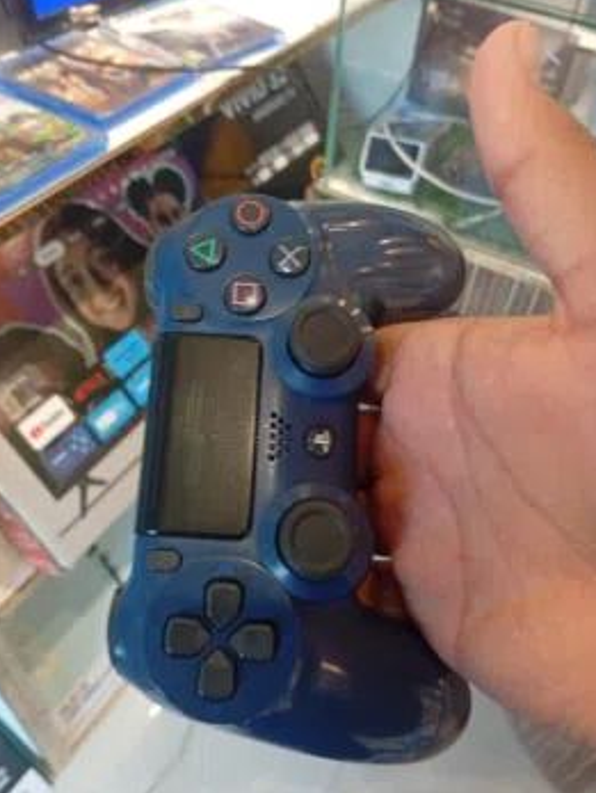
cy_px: 395
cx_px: 269
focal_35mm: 31
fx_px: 710
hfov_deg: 45.5
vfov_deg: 58.3
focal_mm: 3.98
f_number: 1.8
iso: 188
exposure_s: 1/33.3
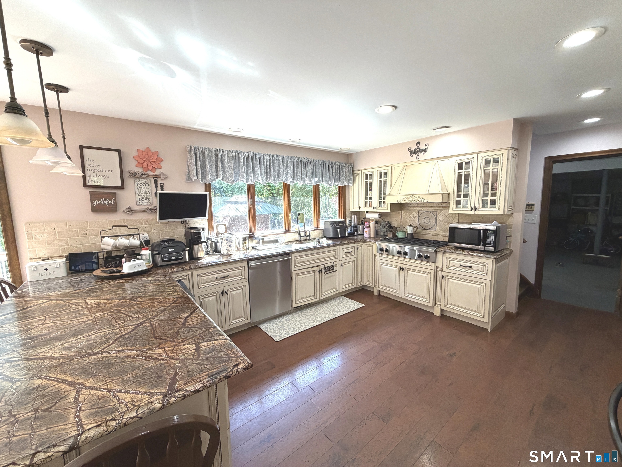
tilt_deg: -6.7
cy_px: 234
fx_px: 252
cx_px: 311
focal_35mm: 14
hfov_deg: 102.1
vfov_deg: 85.7
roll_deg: +1.1
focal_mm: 2.22
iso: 160
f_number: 2.2
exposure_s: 1/120
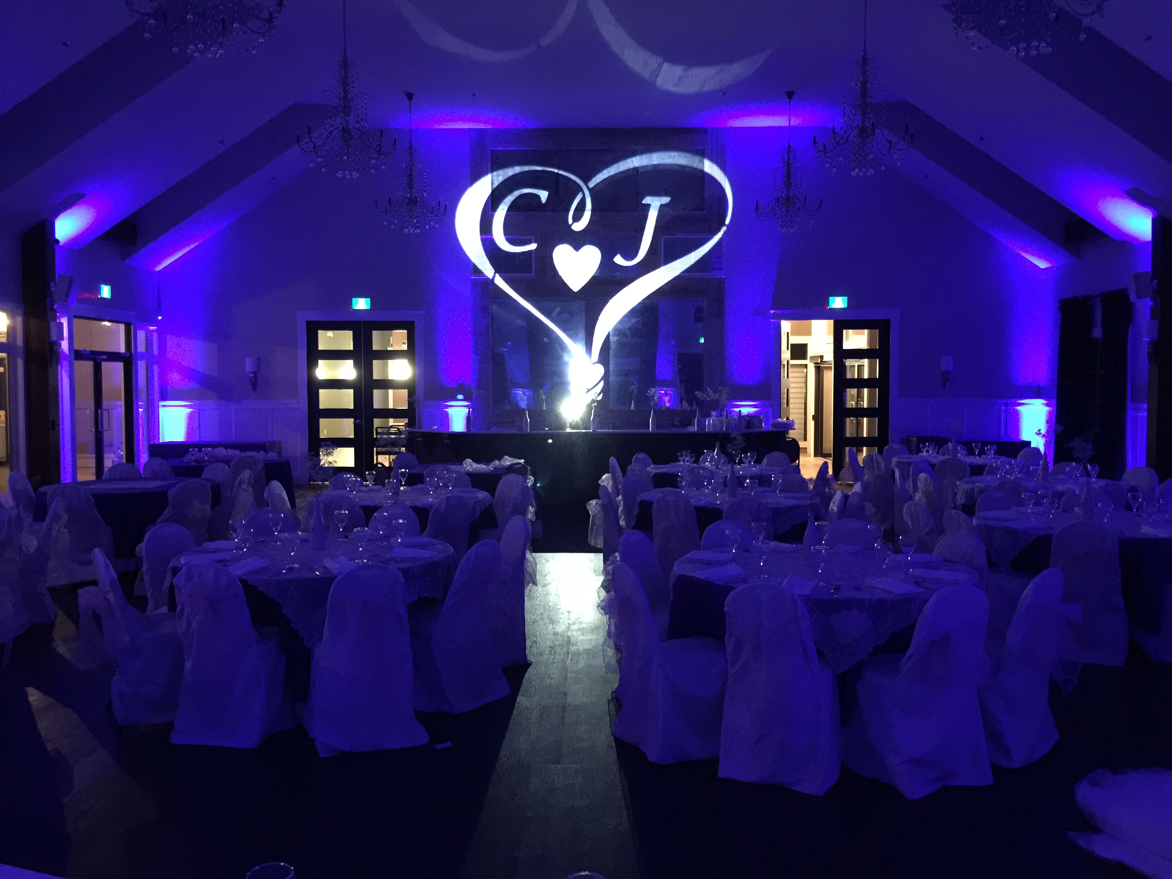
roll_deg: -0.3
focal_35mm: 29
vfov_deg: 48.2
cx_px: 586
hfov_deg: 61.7
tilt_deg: -3.2
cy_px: 440
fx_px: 982
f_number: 2.2
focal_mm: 4.15
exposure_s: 1/4
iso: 200
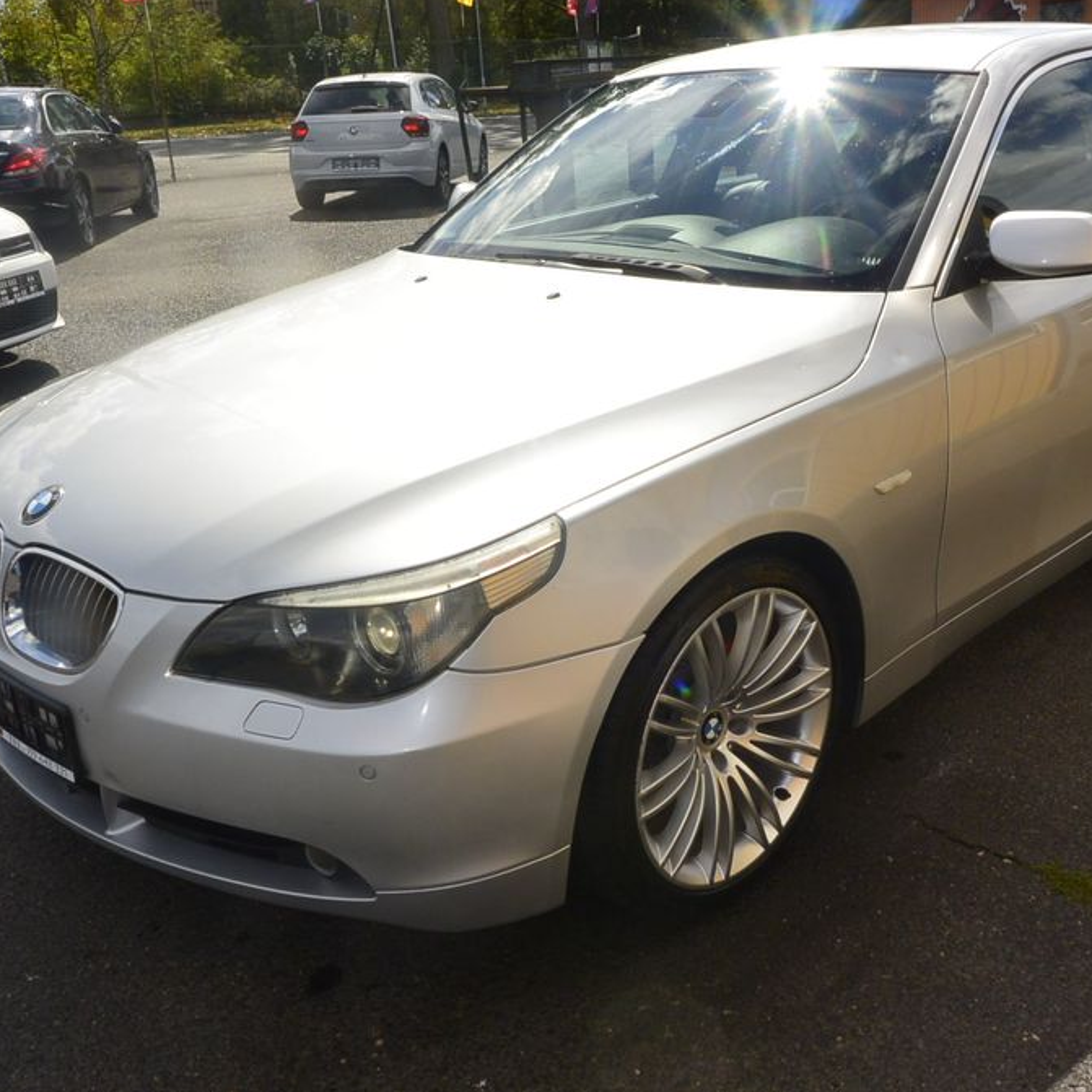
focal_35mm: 35
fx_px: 1249
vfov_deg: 47.2
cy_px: 539
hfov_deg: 47.1
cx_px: 612
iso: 160
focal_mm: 10
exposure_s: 1/250
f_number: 13
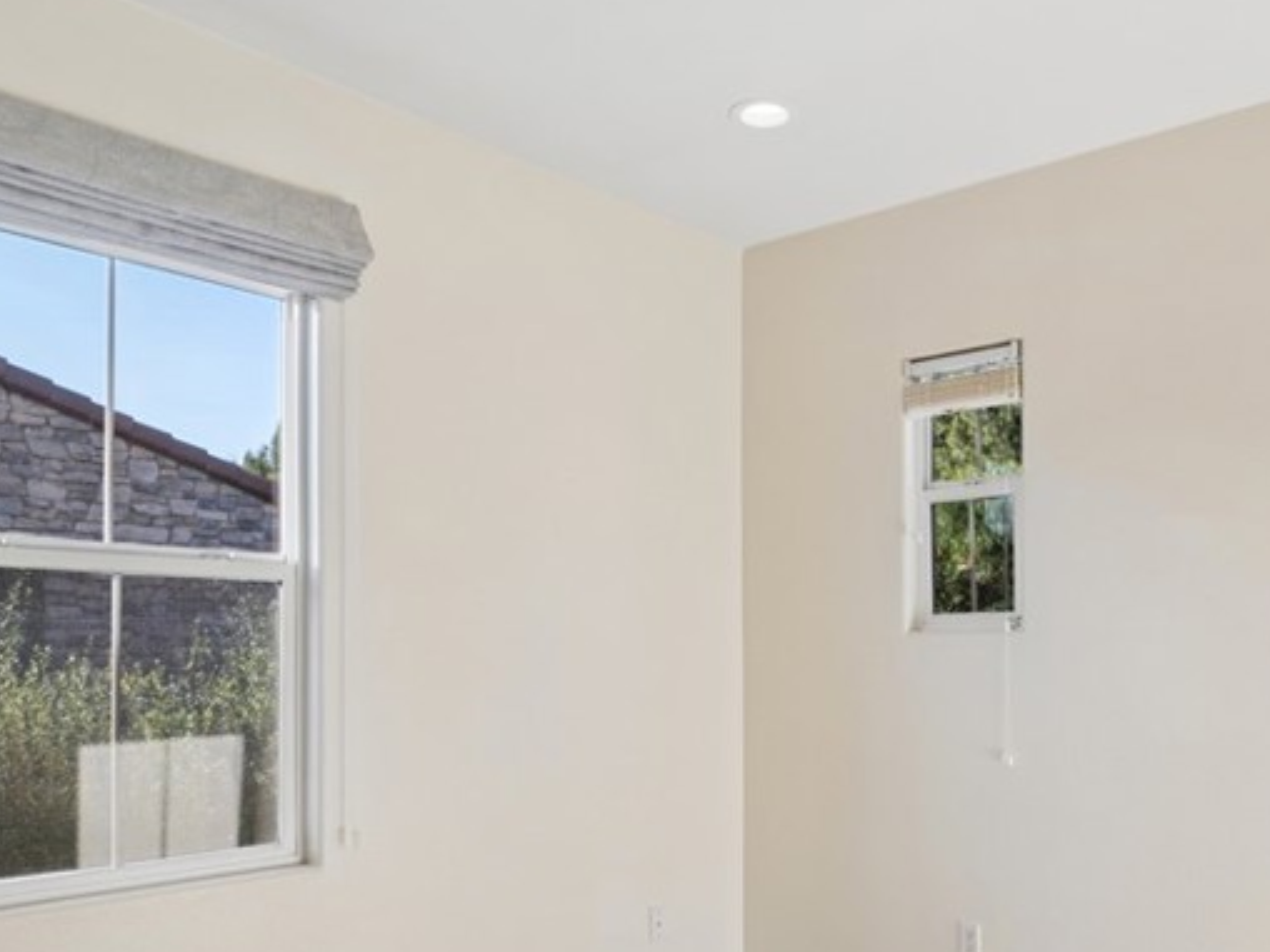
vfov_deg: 44.8
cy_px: 636
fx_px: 1137
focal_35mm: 31
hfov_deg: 57.3
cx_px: 825
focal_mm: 16
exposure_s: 1/80
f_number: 9
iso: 200
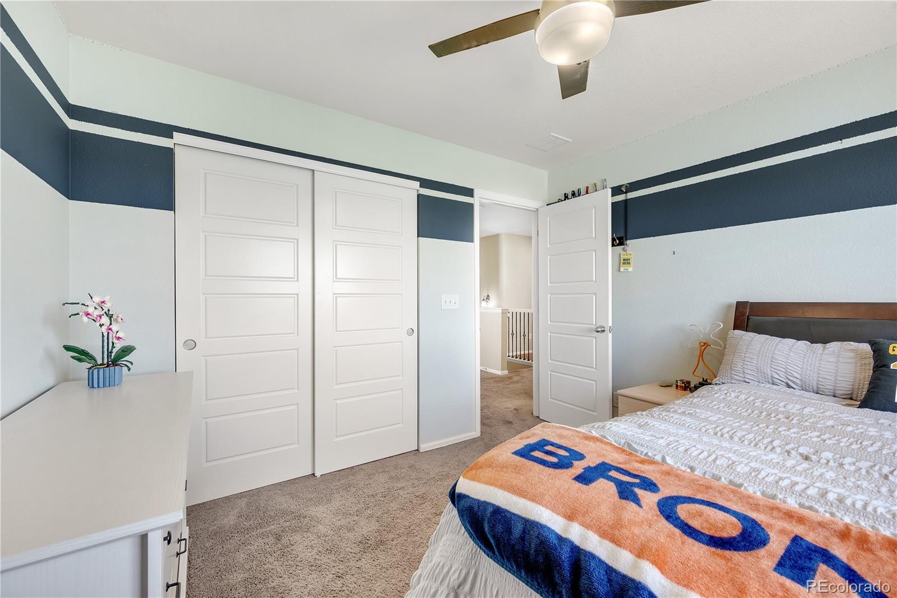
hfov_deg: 104.2
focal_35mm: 14
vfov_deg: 81.2
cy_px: 299
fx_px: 349
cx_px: 448
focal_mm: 14
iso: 100
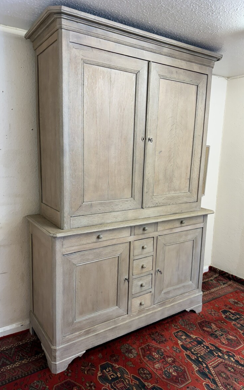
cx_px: 115
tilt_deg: -10.0
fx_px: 277
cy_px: 196
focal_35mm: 26
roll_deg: -1.5
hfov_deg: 47.6
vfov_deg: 70.4
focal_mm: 6.76
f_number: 1.78
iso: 200
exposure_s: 1/100
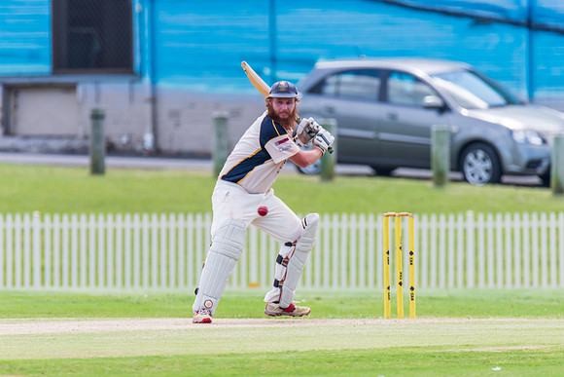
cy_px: 195
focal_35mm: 801
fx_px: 12547
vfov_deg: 1.7
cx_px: 254
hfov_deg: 2.6
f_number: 6.3
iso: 640
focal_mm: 600
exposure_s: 1/1250
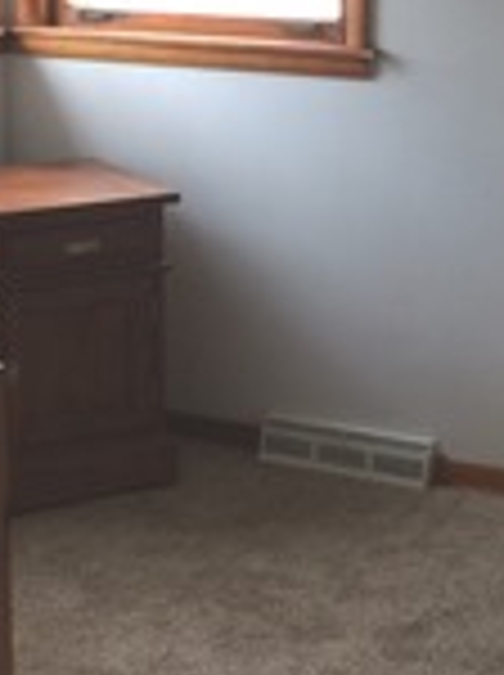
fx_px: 1811
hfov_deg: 15.8
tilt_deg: -11.0
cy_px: 122
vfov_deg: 20.8
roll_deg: +0.8
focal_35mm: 93
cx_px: 256
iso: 80
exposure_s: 1/30
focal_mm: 4.15
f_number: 2.2
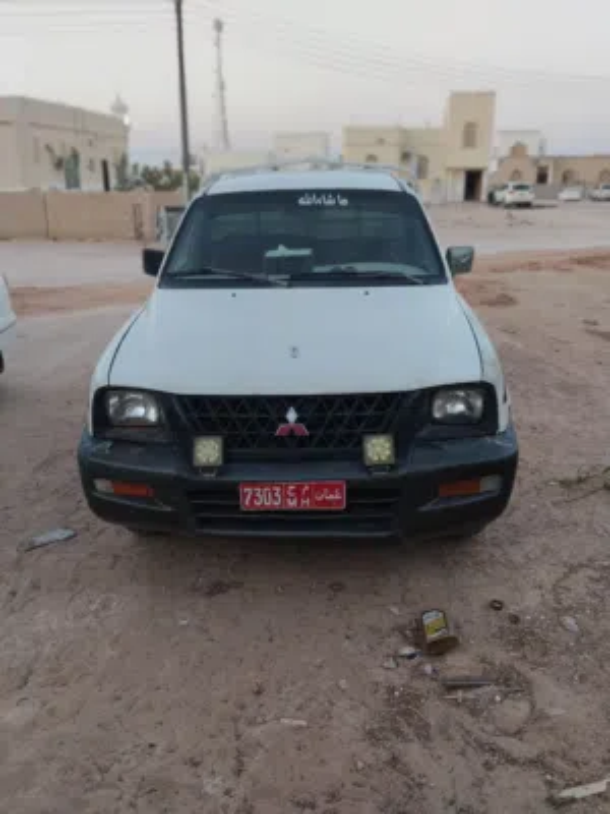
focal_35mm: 29
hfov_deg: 48.2
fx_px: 681
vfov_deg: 61.7
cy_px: 407
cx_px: 305
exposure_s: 1/100
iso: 80
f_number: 1.8
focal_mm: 4.22
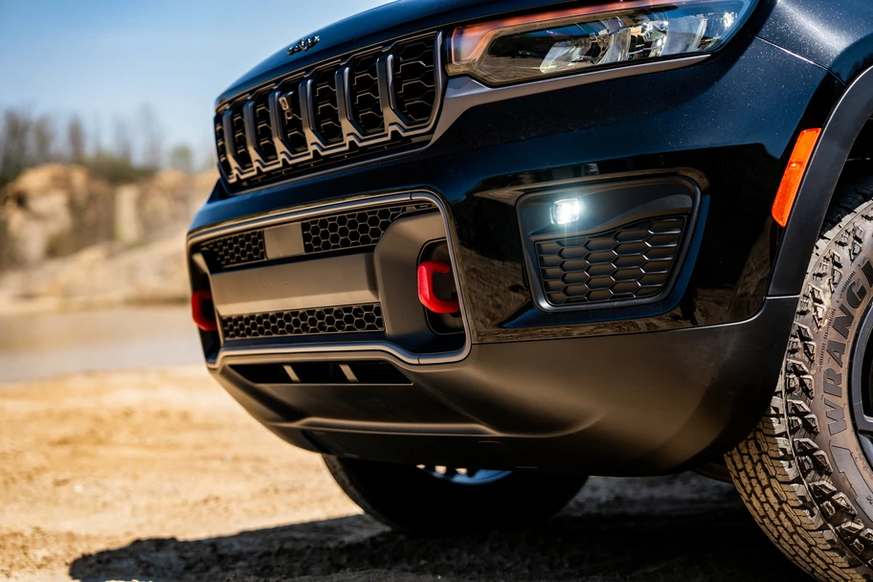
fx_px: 1697
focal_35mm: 70
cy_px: 291
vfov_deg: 19.5
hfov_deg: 28.8
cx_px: 436
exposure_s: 1/400
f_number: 2.8
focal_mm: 70
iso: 100
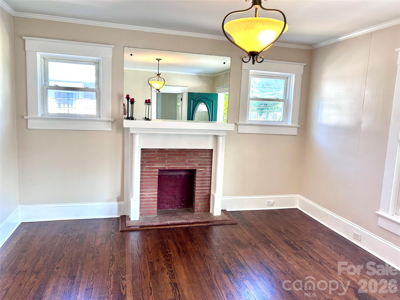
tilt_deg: -7.7
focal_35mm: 26
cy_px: 150
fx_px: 300
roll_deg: -3.2
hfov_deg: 67.3
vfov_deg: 53.1
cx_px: 200
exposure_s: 1/120
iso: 80
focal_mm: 5.7
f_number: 1.5
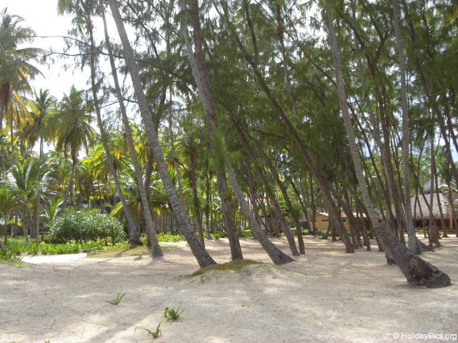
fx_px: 503
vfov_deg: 37.7
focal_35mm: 38
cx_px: 229
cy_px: 172
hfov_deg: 49.0
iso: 64
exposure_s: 1/400
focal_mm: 6.2
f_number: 2.7
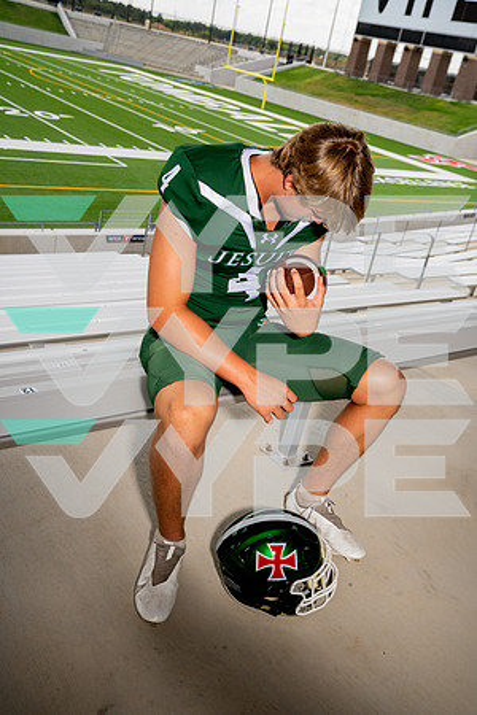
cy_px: 358
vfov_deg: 55.8
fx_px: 676
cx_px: 238
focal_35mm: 34
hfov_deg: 38.9
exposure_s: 1/250
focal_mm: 34
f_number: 6.3
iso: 100
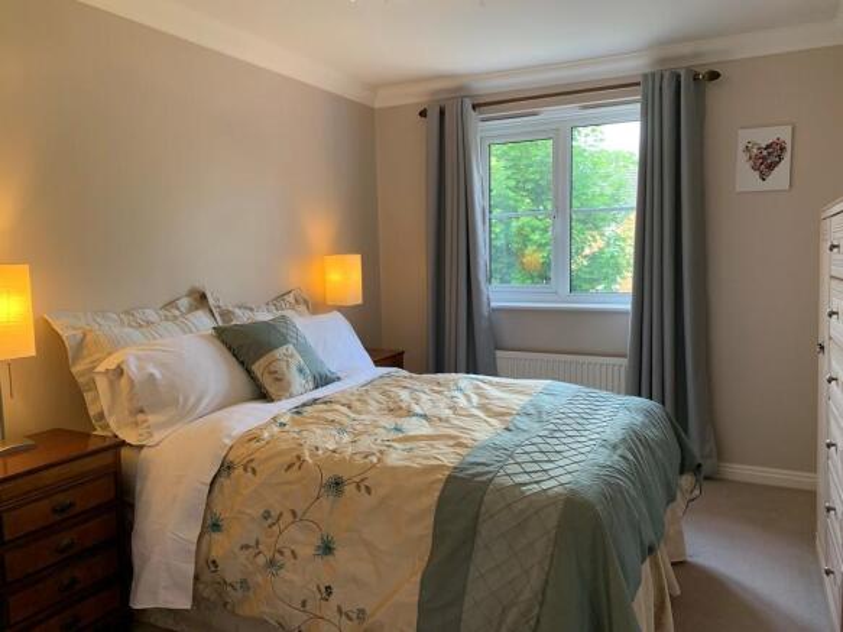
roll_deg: +0.7
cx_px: 422
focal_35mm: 26
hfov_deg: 67.3
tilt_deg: -5.7
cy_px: 316
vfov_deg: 53.0
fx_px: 633
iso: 100
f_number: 1.8
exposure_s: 1/100
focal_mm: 4.25
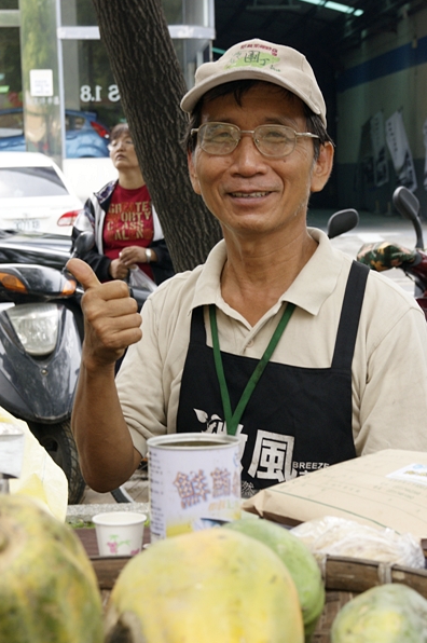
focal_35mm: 91
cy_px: 402
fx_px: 1617
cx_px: 229
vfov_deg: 22.4
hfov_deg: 15.0
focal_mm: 45
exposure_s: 1/80
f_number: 8
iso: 200
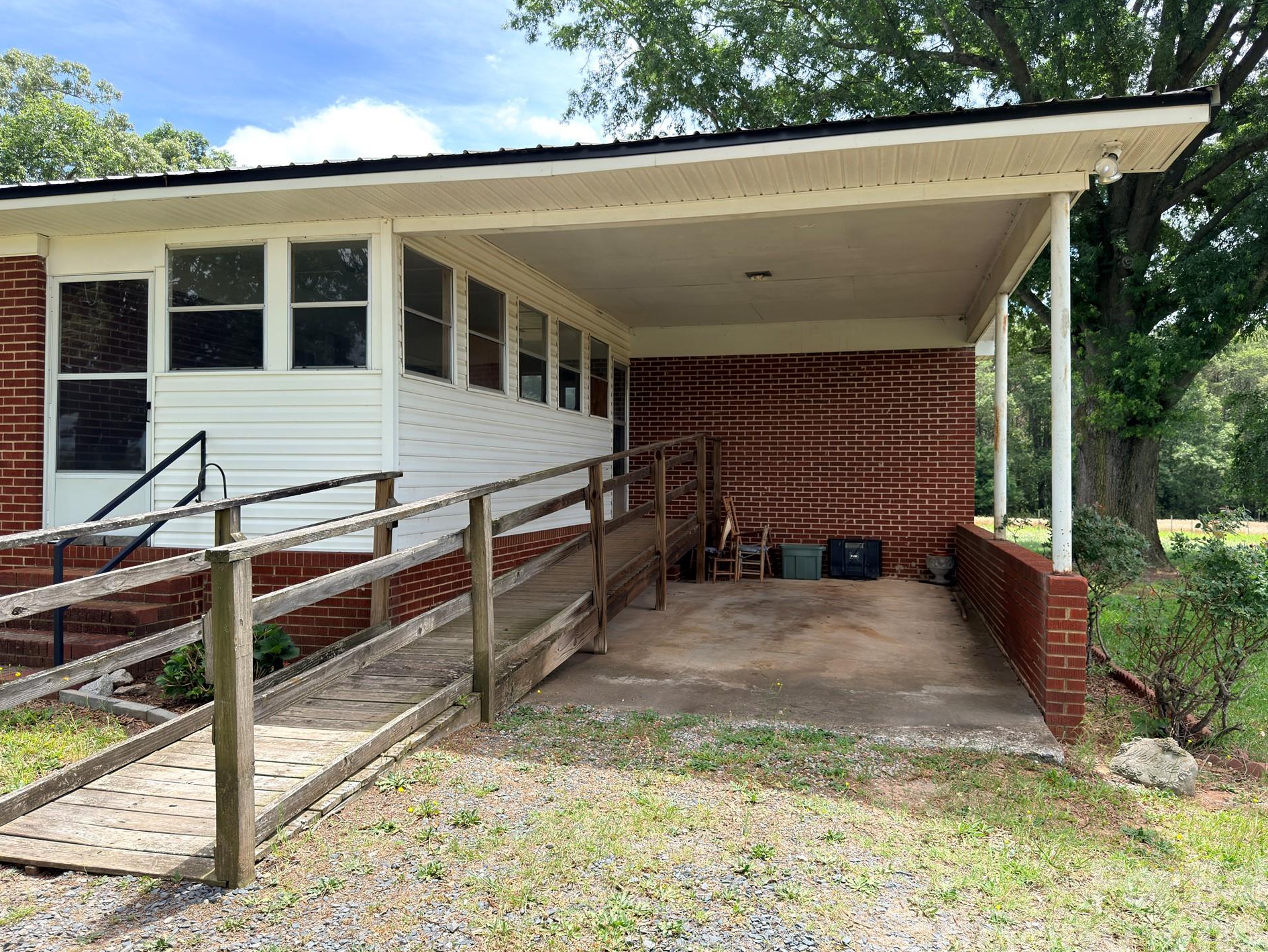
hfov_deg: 67.3
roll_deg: -0.5
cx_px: 619
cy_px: 476
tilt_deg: -0.5
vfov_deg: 53.1
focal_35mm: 26
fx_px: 953
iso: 100
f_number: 1.78
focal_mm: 6.76
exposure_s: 1/1647
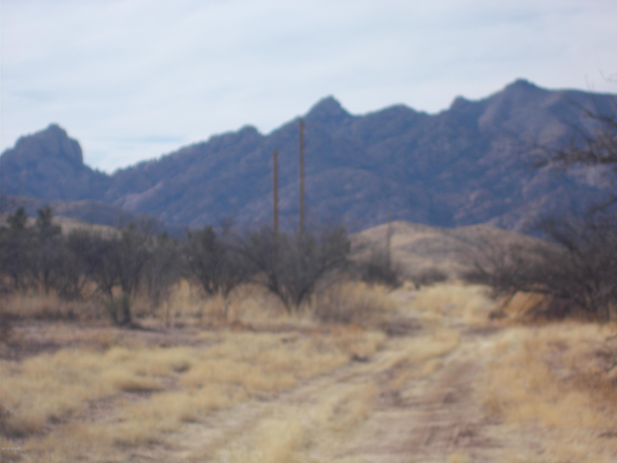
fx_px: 2014
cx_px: 308
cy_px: 232
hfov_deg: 17.4
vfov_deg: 13.1
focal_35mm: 113
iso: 80
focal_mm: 20.1
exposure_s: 1/80
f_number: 15.5
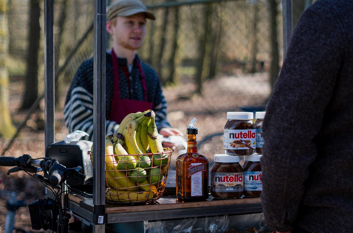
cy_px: 116
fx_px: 504
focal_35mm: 52
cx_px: 176
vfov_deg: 26.0
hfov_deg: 38.6
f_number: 1.8
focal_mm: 50
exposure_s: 1/1600
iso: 160
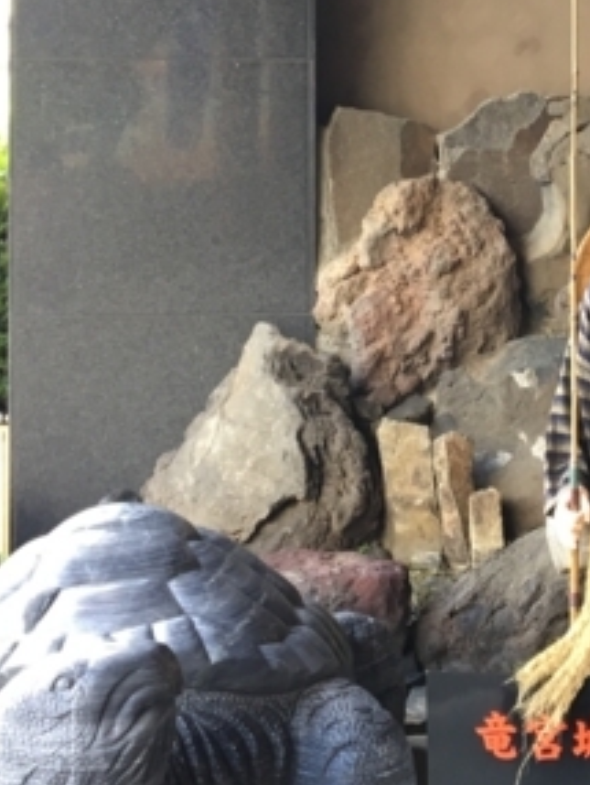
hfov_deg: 17.9
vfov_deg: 23.8
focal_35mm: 81
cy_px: 176
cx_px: 546
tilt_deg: +0.2
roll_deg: +0.0
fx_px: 1838
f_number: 2.2
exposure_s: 1/30
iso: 32
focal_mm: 4.15
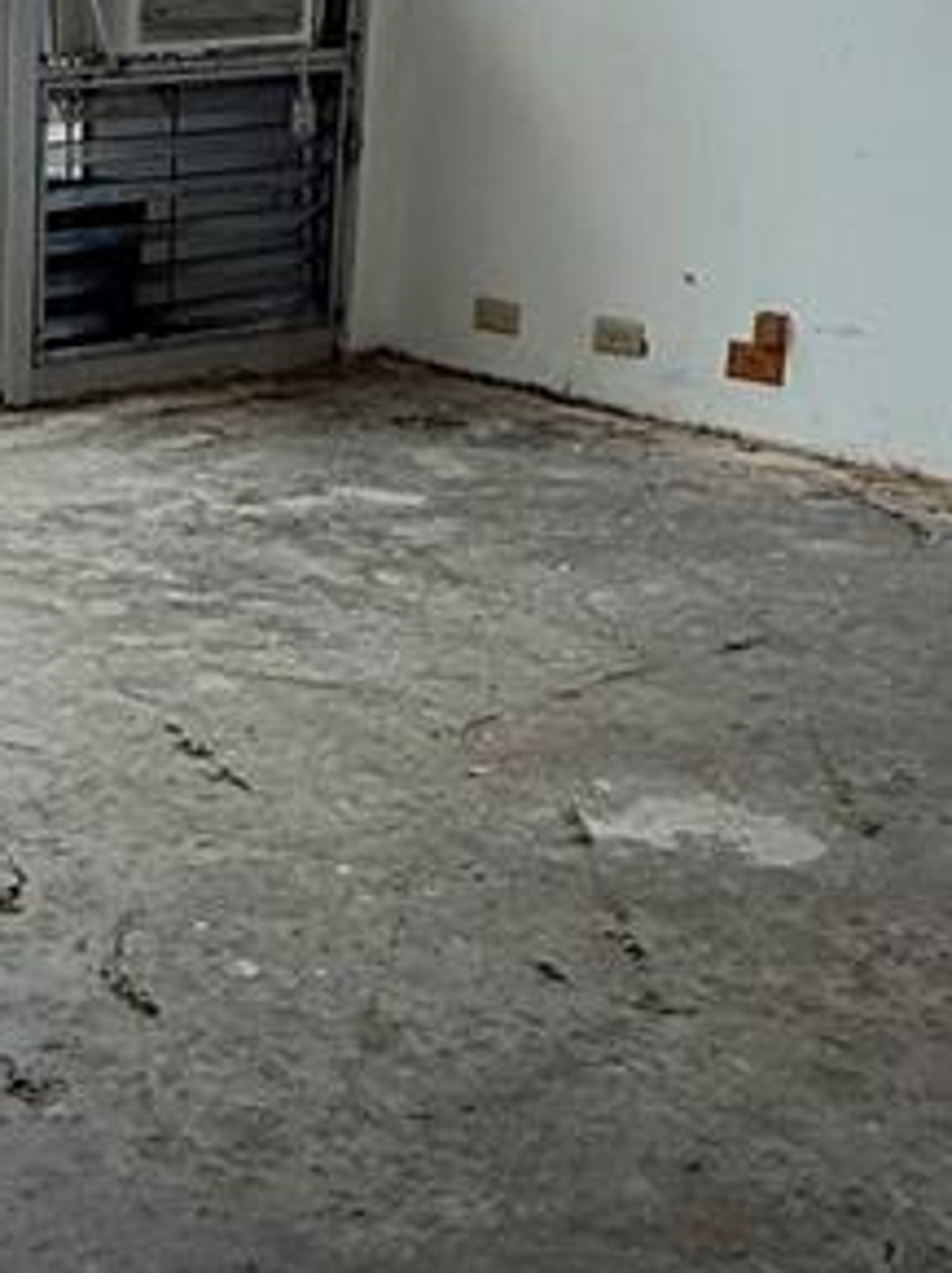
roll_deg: +1.1
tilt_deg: -15.4
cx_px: -294
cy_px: 509
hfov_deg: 22.5
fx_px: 2130
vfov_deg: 33.2
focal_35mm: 58
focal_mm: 2.22
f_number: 2.2
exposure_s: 1/1017
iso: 50
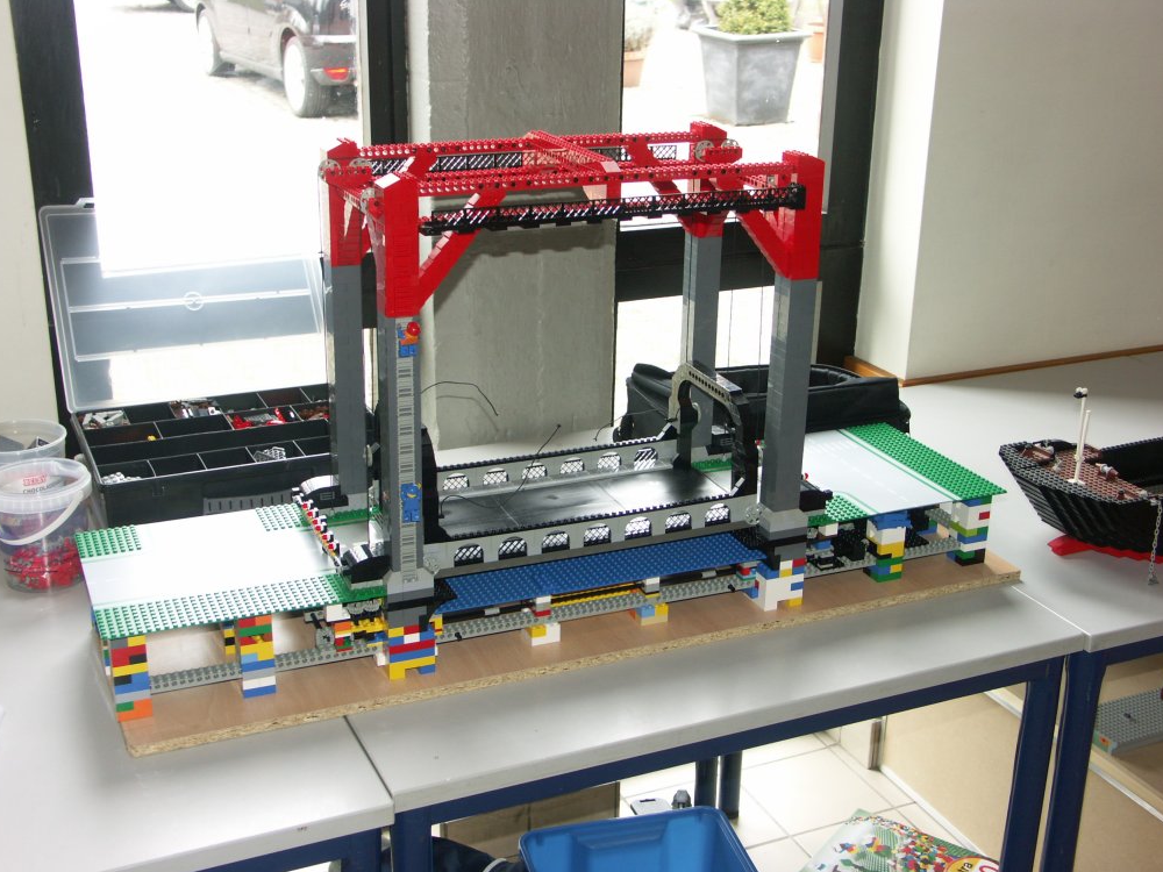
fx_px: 1445
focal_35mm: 43
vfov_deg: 33.6
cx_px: 580
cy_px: 444
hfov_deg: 43.9
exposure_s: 1/50
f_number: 2.8
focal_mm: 10.93
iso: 100
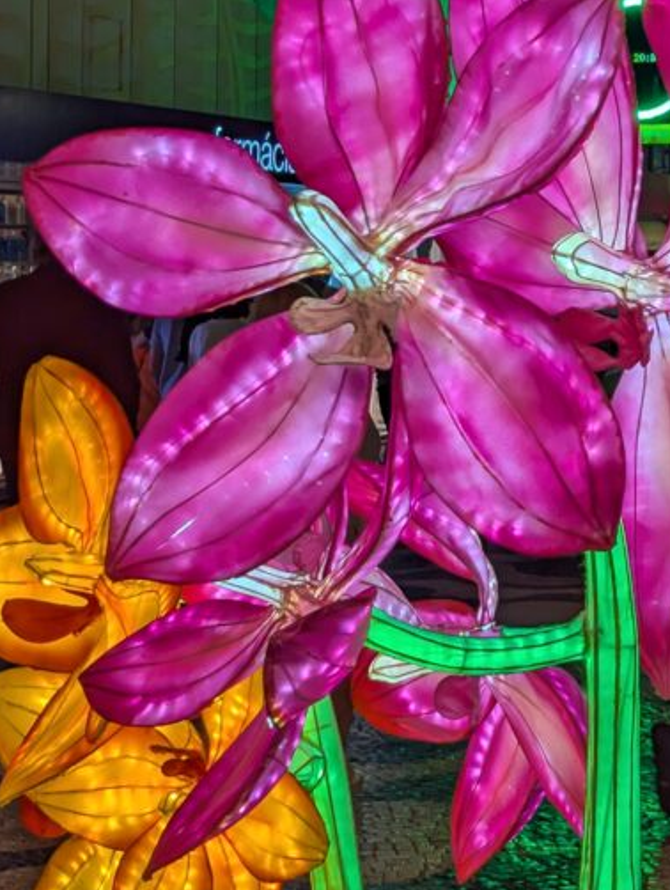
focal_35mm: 98
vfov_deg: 19.9
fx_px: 2523
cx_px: 611
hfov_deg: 15.0
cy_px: 252
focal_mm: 6.81
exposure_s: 1/99.9
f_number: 1.85
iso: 81
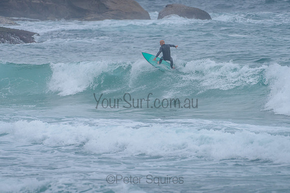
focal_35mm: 613
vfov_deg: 2.2
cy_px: 75
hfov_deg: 3.4
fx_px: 4937
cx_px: 145
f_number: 5.6
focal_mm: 500
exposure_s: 1/1250
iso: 450
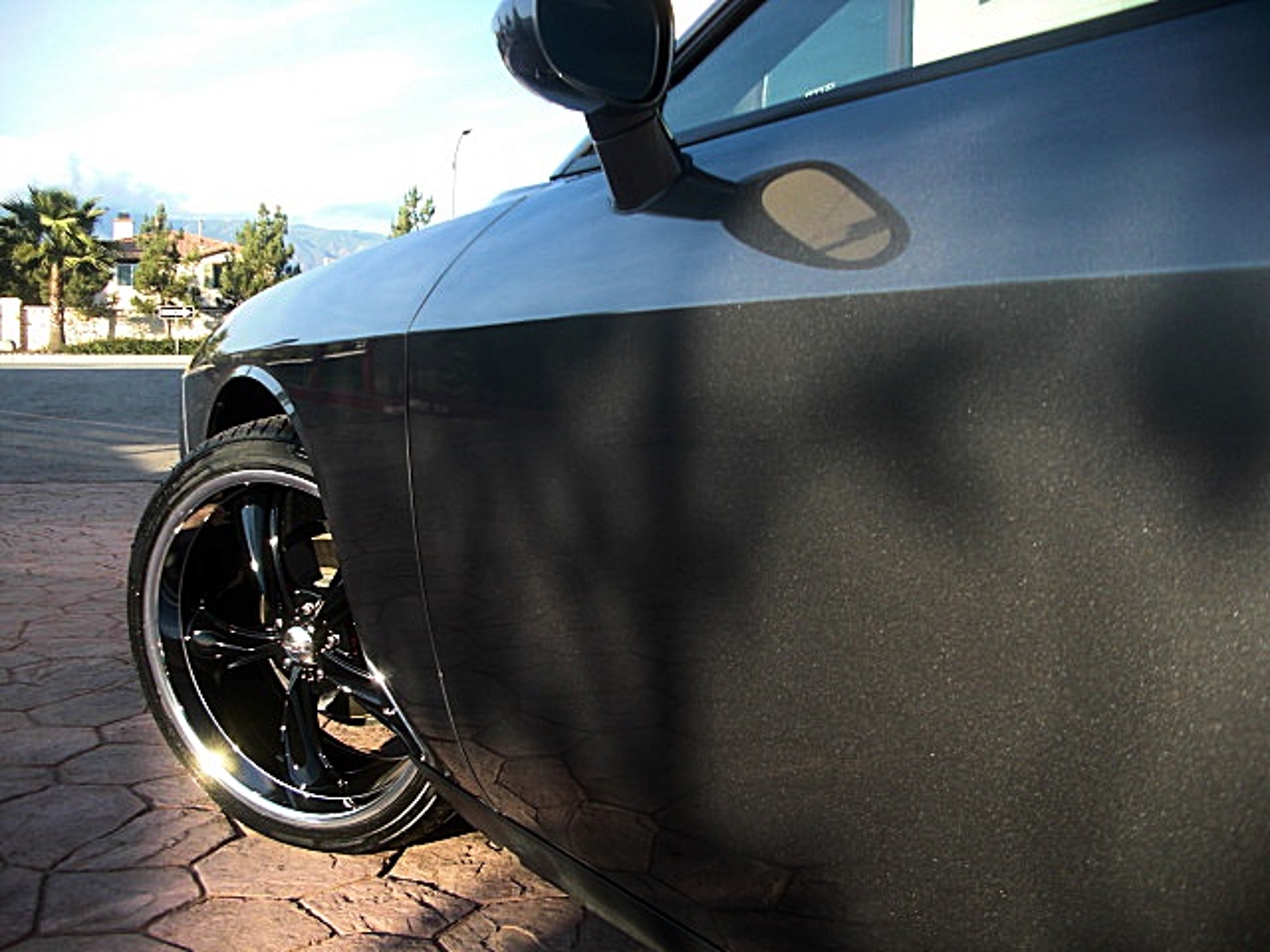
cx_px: 635
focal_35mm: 36
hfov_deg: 51.4
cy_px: 476
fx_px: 1321
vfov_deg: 39.7
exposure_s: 1/200
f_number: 2.8
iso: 50
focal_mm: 6.3
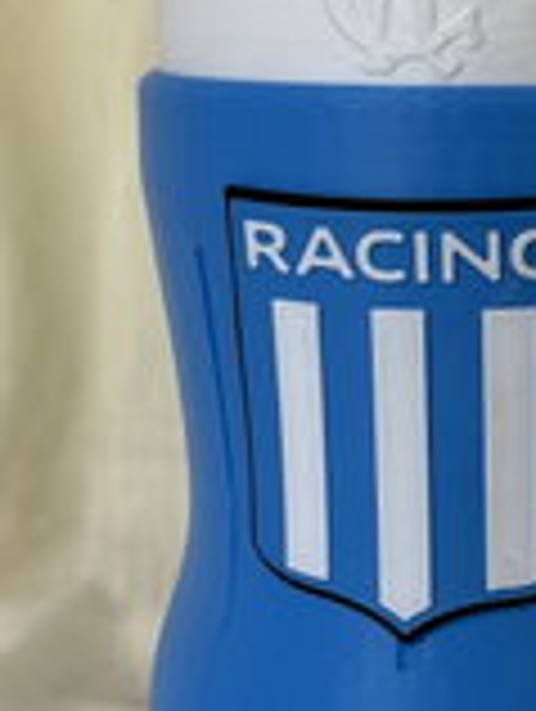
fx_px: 1668
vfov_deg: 24.1
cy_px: 340
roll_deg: -0.5
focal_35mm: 81
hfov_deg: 18.1
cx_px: 432
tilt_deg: -10.9
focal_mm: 6.86
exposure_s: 1/121
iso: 64
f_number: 1.78
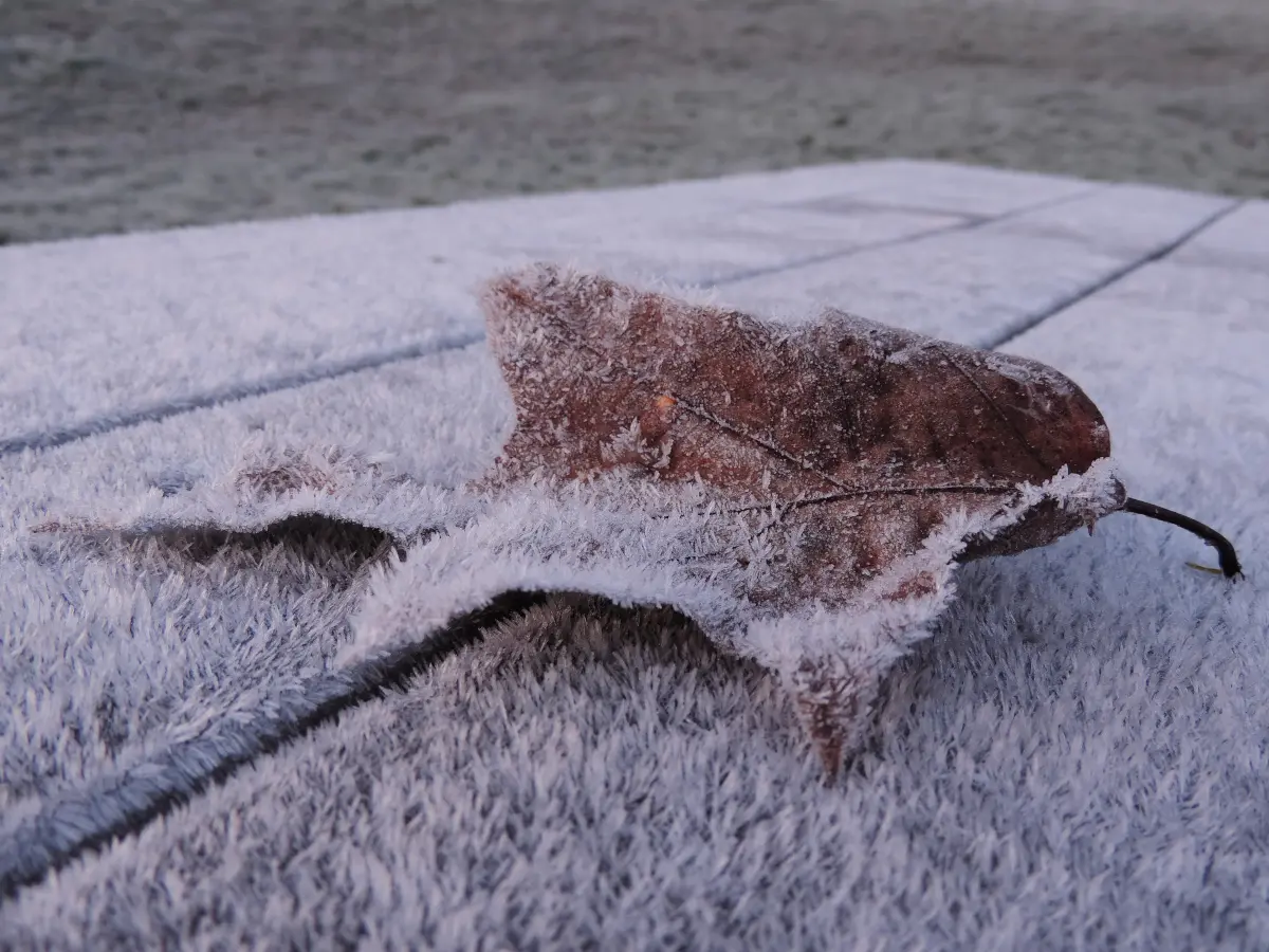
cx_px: 634
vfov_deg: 40.7
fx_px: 1283
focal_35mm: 35
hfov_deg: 52.6
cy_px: 476
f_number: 3.3
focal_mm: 6.2
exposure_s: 1/15
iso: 80
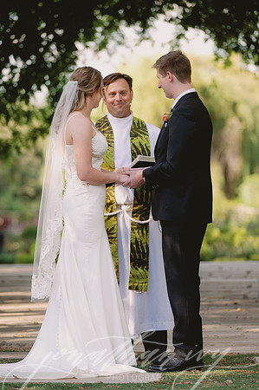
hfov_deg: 6.9
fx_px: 2163
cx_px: 130
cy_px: 195
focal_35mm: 200
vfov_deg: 10.3
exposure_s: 1/200
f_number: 2.8
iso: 100
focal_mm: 200
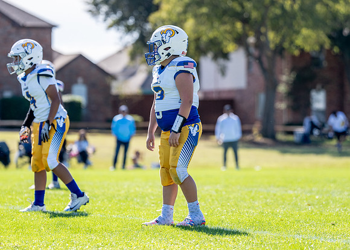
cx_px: 167
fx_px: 2056
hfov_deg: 9.7
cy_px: 119
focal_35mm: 207
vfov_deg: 7.0
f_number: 2.8
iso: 200
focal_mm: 139
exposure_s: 1/3200
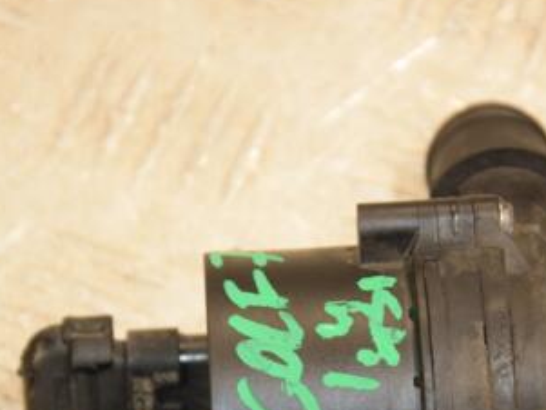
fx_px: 4087
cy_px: 336
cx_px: 361
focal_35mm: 259
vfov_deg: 5.7
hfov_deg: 7.6
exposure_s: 1/200
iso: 800
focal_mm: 90
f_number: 6.3
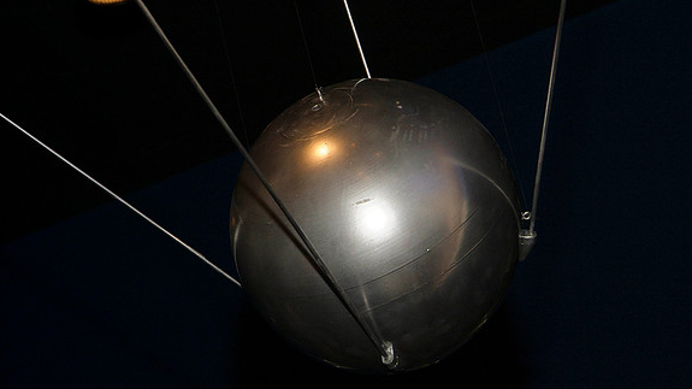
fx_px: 2385
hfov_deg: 16.5
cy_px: 161
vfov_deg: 9.3
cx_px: 347
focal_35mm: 130
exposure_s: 1/30
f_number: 13
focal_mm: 82
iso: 800
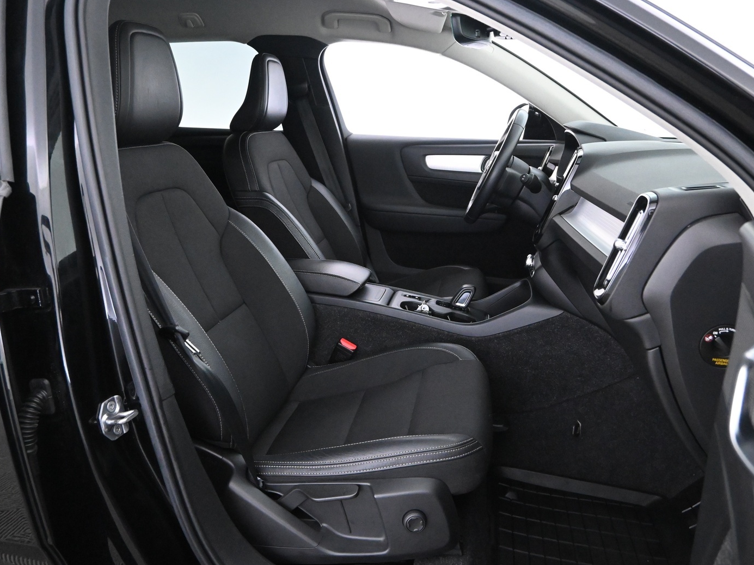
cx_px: 381
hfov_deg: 65.3
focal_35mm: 27
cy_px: 274
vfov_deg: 51.3
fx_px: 588
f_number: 4
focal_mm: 16
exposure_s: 1/40
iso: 6400
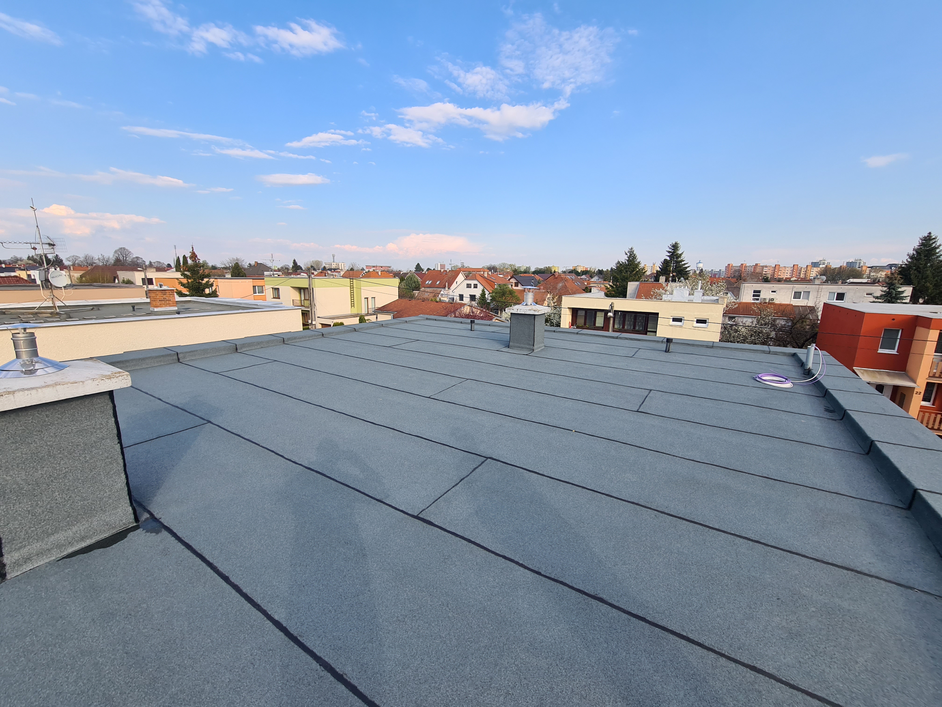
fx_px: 354
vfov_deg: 89.9
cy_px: 354
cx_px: 471
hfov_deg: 106.2
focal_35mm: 13
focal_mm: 2.2
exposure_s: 1/910
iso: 50
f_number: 2.2
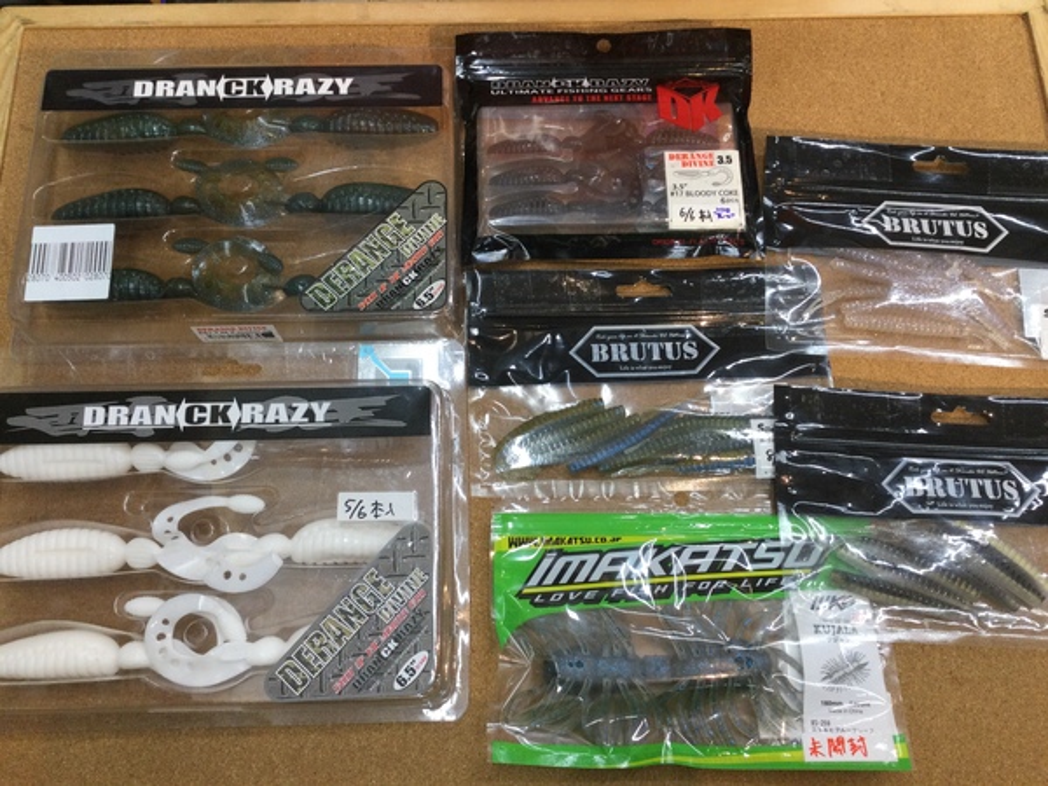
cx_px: 524
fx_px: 939
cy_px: 393
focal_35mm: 31
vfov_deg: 45.4
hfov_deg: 58.4
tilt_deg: -74.0
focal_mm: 3.3
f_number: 2.4
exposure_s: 1/30
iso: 25
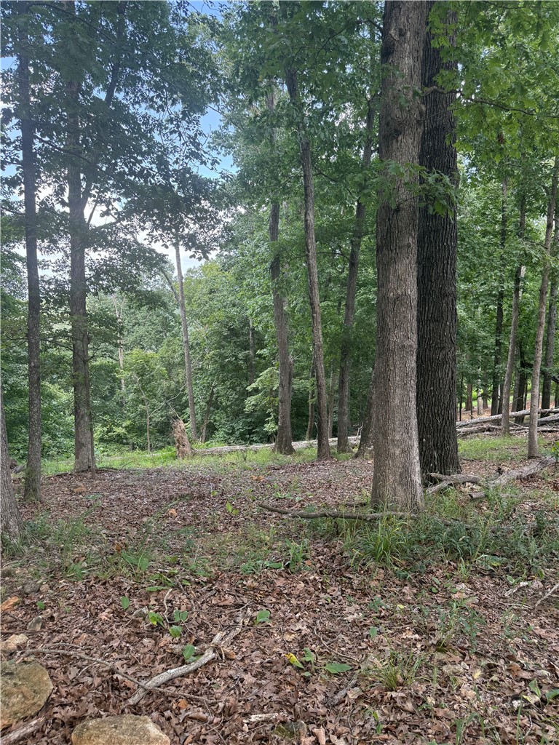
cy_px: 372
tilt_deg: -6.8
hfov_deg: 56.8
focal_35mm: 24
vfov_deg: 71.6
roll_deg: -2.1
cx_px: 280
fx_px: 517
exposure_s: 1/240
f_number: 1.78
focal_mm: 6.76
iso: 125
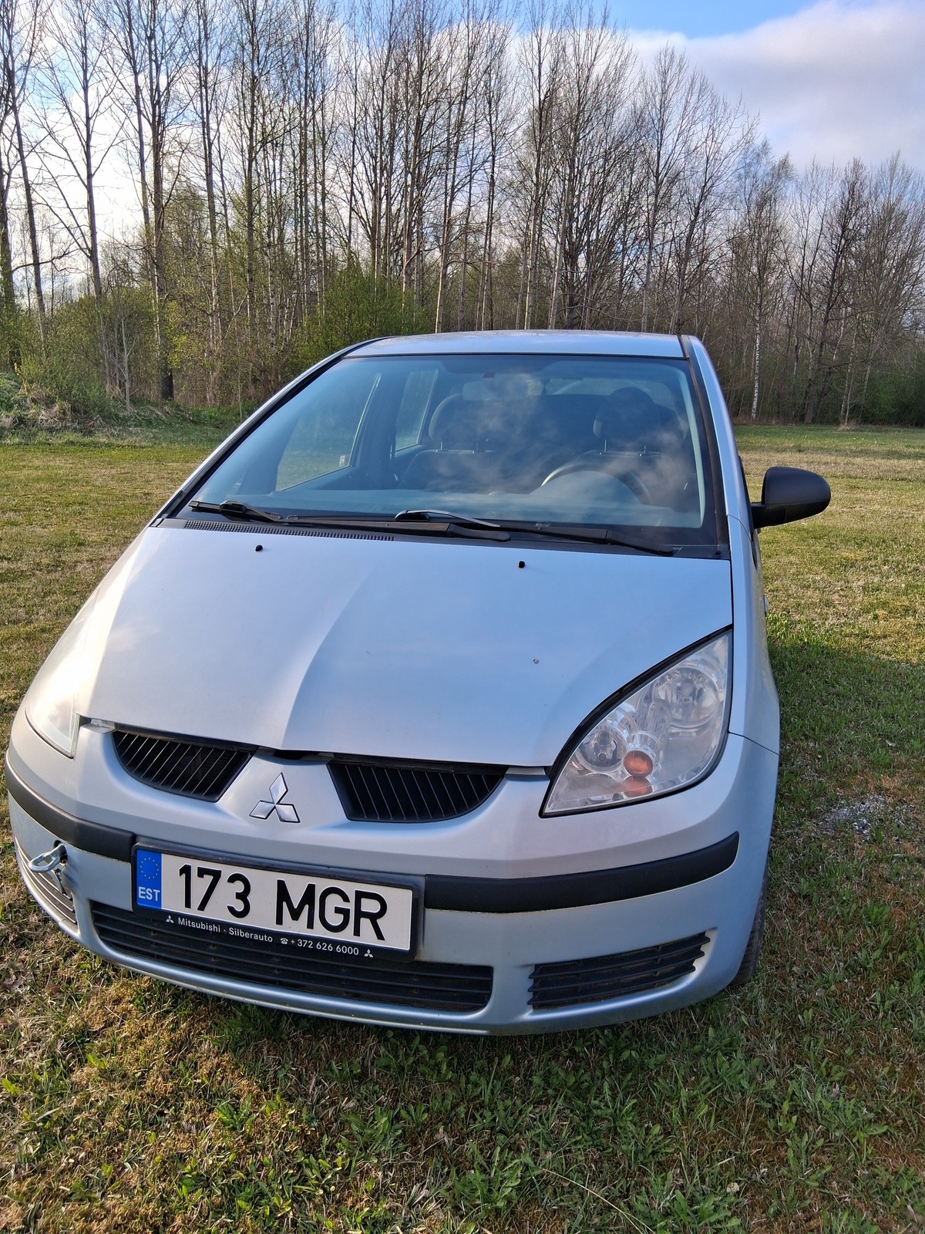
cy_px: 617
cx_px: 462
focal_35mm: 26
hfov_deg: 53.1
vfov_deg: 67.3
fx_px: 926
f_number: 1.8
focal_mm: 3.98
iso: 25
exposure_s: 1/369
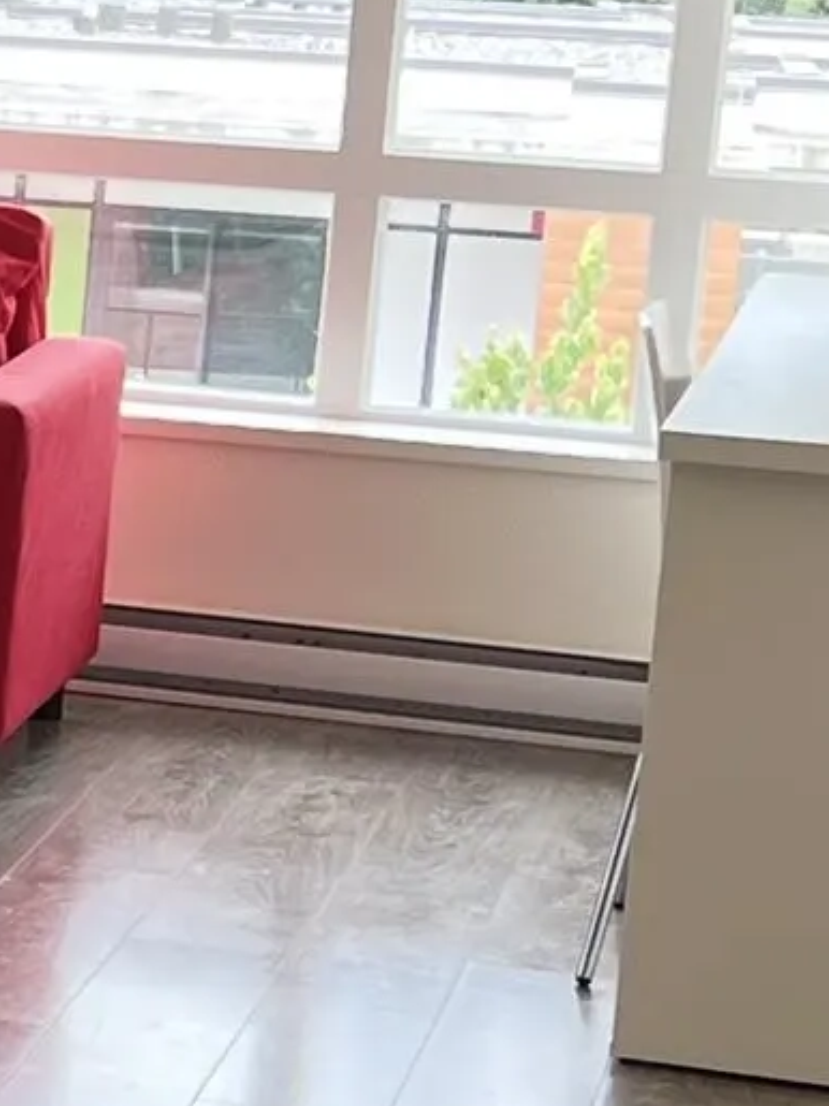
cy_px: 485
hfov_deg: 8.5
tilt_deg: -9.2
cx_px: -1370
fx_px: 4951
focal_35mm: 155
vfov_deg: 12.7
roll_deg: -2.4
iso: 50
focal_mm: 5.7
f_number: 1.5
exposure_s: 1/123
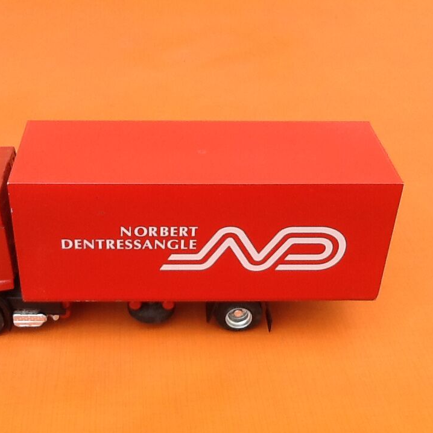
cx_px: 162
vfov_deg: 32.8
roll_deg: -0.2
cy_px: 216
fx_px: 736
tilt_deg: -33.0
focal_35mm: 52
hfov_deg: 32.6
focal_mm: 2.03
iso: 40
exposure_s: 1/133
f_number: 2.4
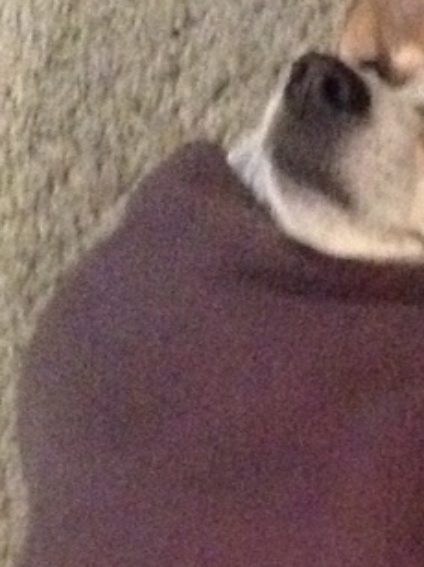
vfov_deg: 13.6
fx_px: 2276
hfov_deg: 10.3
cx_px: 629
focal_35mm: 139
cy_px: 760
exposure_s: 1/15
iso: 640
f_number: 2.4
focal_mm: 3.3
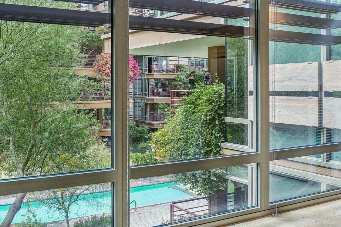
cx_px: 128
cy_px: 88
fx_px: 388
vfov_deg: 32.5
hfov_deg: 47.0
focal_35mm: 41
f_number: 3.5
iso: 400
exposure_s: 1/350
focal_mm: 20
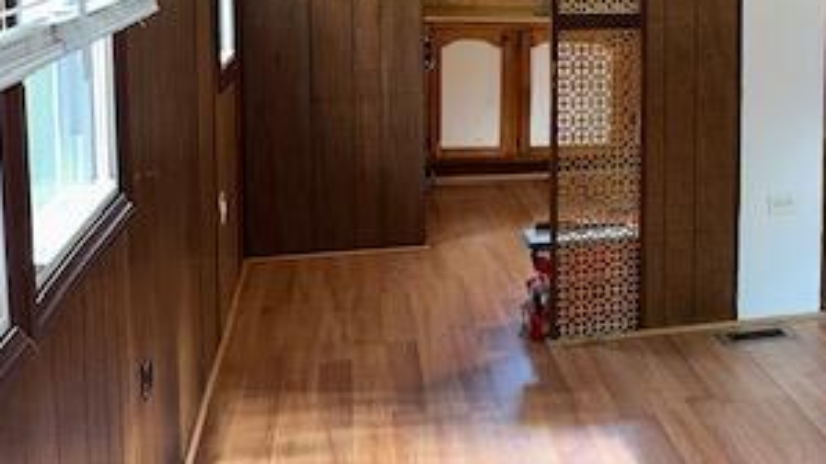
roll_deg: -1.7
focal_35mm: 56
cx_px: 862
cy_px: 72
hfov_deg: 33.4
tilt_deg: -6.2
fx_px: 1226
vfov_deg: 21.1
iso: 64
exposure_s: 1/17
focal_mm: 6.86
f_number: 1.78
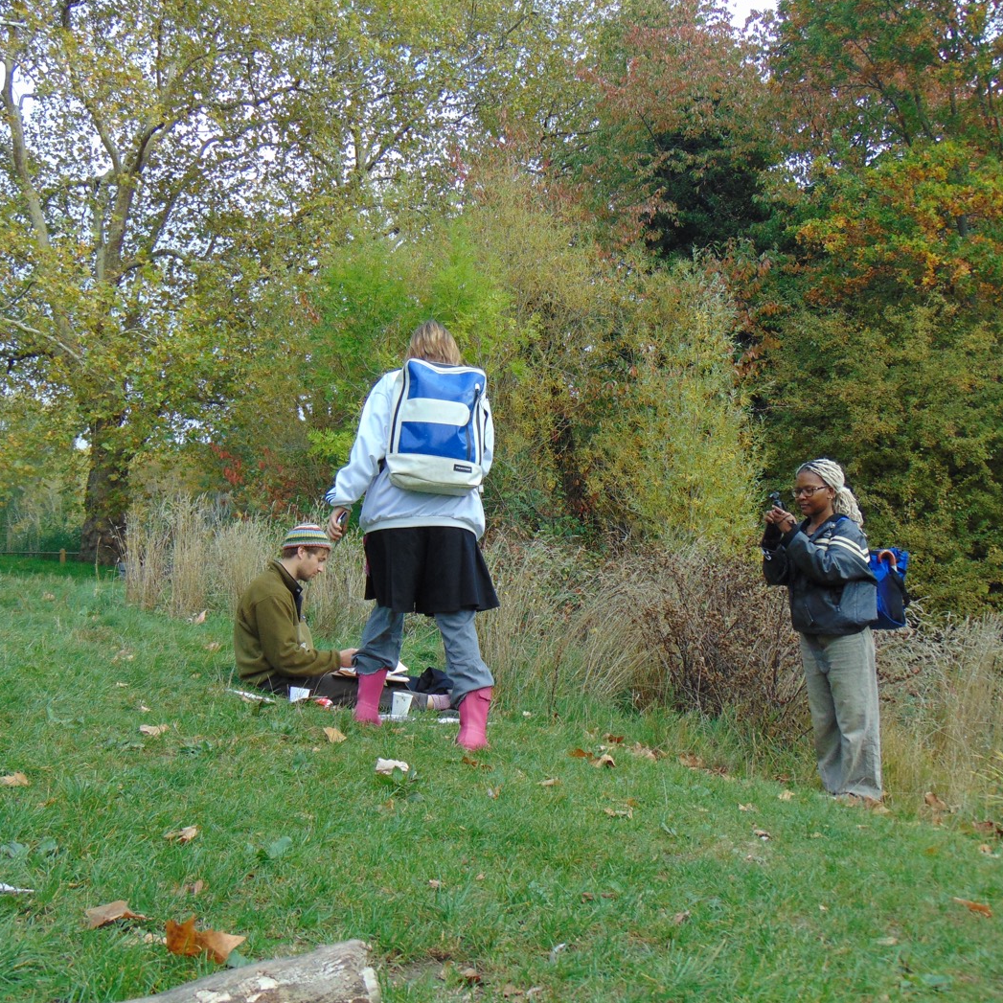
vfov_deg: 42.8
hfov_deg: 42.8
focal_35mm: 39
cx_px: 485
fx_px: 1278
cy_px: 501
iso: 80
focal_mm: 5.8
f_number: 3.2
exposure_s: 1/320
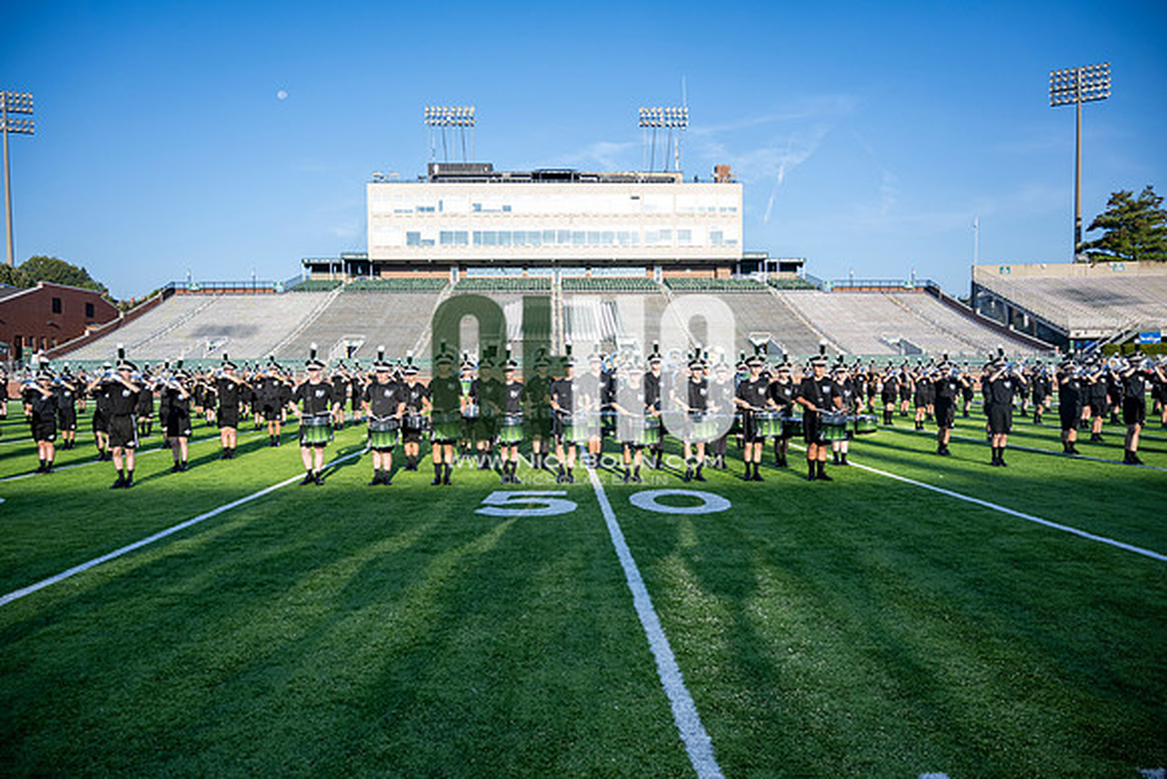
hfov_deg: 73.7
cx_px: 584
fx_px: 778
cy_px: 390
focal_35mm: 24
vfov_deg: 53.2
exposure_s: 1/1250
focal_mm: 24
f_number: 4
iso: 320
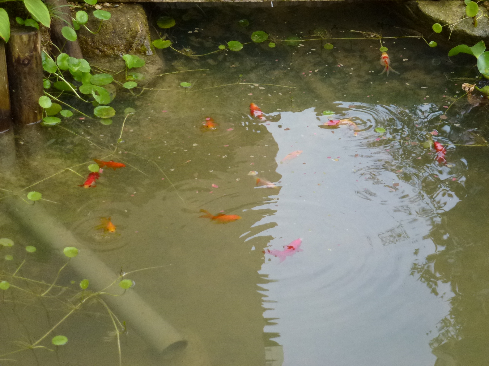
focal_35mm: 113
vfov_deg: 13.1
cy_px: 183
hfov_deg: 17.4
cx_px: 244
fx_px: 1596
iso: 400
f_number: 5.1
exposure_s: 1/160
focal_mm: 20.2
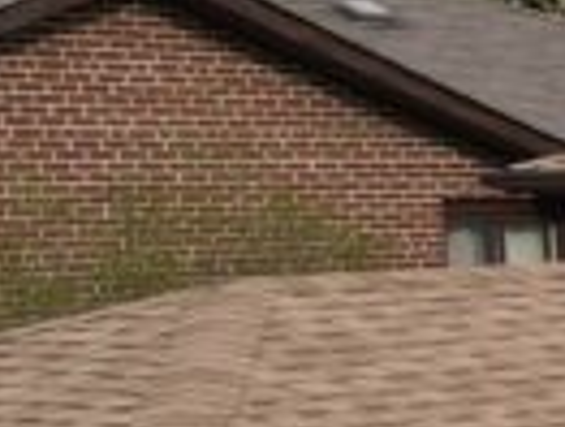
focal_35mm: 187
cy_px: 651
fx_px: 3061
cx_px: 1816
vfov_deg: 7.8
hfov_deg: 8.5
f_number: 2.8
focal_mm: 4.5
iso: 100
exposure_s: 1/320
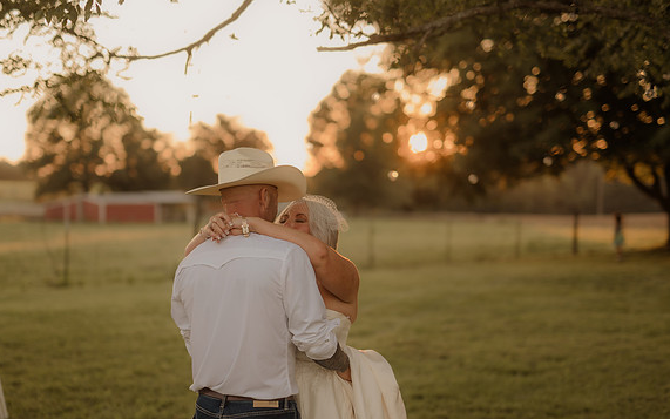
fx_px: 1096
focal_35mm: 60
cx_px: 287
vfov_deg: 21.6
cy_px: 252
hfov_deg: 33.9
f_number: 2.8
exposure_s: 1/400
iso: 200
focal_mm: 50
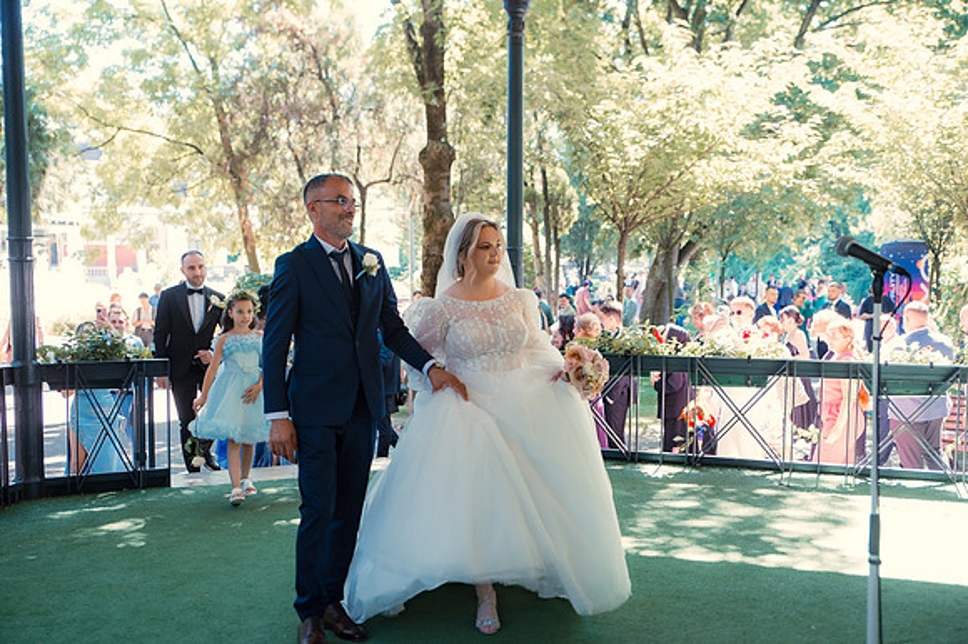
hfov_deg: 48.5
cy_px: 322
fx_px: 1075
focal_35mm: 40
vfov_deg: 33.4
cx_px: 484
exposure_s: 1/125
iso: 500
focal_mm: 40
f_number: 3.5
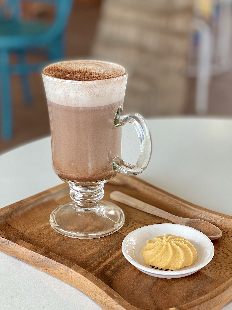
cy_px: 155
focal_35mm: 52
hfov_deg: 28.0
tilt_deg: -21.4
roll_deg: -0.2
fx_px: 465
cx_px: 116
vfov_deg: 36.8
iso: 25
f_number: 2
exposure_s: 1/100
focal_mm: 6
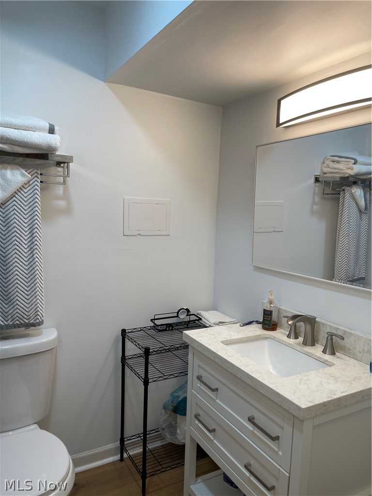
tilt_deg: -6.4
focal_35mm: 25
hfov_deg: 54.9
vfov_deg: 69.4
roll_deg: -2.1
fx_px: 358
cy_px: 248
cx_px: 186
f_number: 1.6
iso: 40
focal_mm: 5.1
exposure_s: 1/120
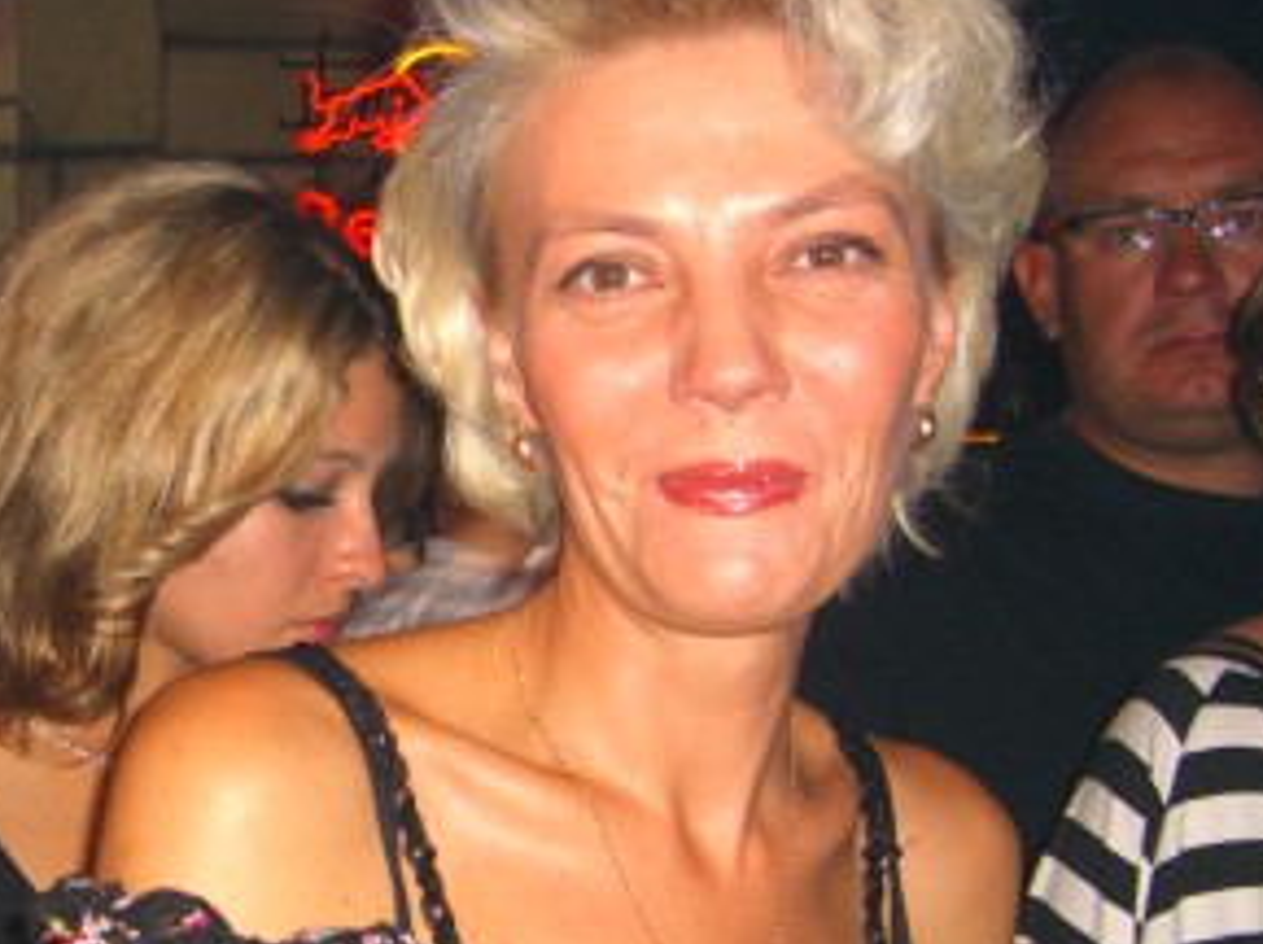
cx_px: 87
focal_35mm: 79
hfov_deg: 24.0
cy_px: 686
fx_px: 2879
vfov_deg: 18.5
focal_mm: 7.9
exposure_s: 1/60
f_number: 2.8
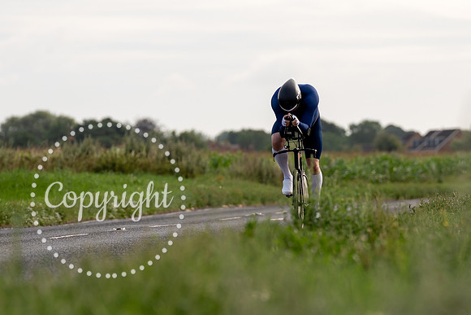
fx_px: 3981
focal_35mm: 304
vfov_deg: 4.5
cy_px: 196
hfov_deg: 6.8
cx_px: 292
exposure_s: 1/1000
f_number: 4
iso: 160
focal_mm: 200
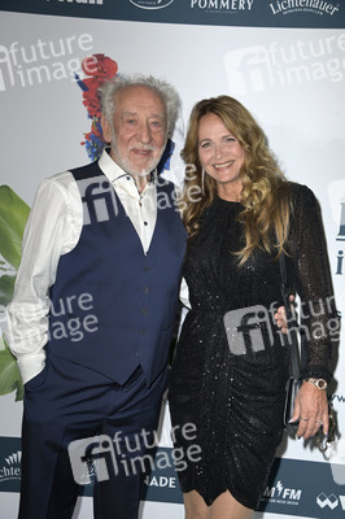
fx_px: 979
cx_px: 172
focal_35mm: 68
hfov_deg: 20.0
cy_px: 260
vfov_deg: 29.7
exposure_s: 1/250
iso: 640
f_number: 6.3
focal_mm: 68
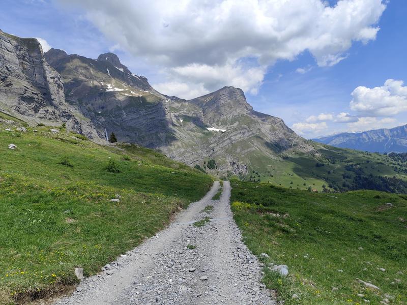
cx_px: 204
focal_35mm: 23
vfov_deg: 58.9
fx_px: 270
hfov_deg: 73.9
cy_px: 152
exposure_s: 1/1464
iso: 50
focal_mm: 6.19
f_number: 1.65
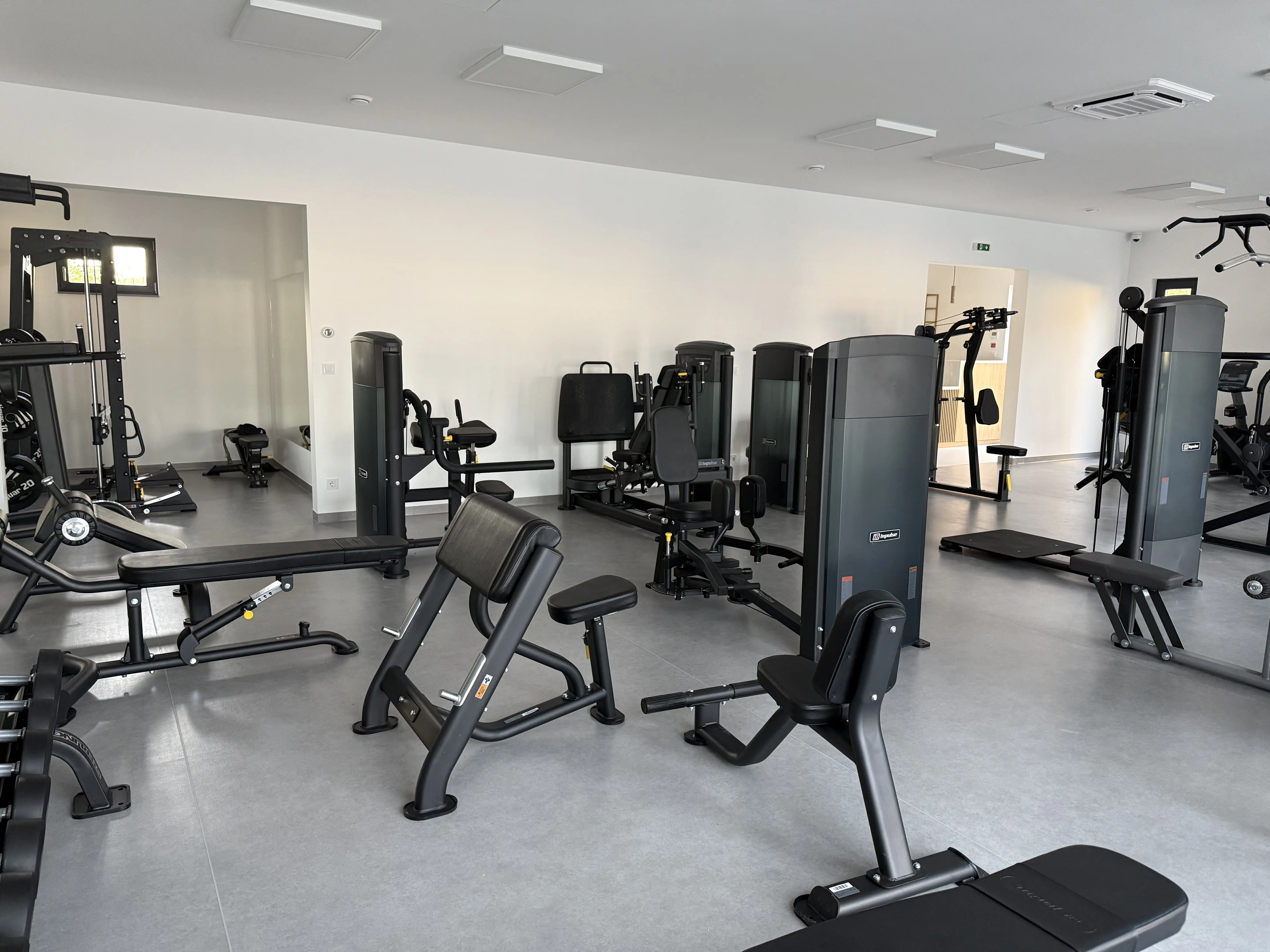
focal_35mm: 24
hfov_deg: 71.6
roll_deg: -1.4
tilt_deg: -8.7
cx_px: 635
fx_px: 881
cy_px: 476
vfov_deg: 56.8
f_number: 1.78
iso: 320
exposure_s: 1/60
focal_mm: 6.76
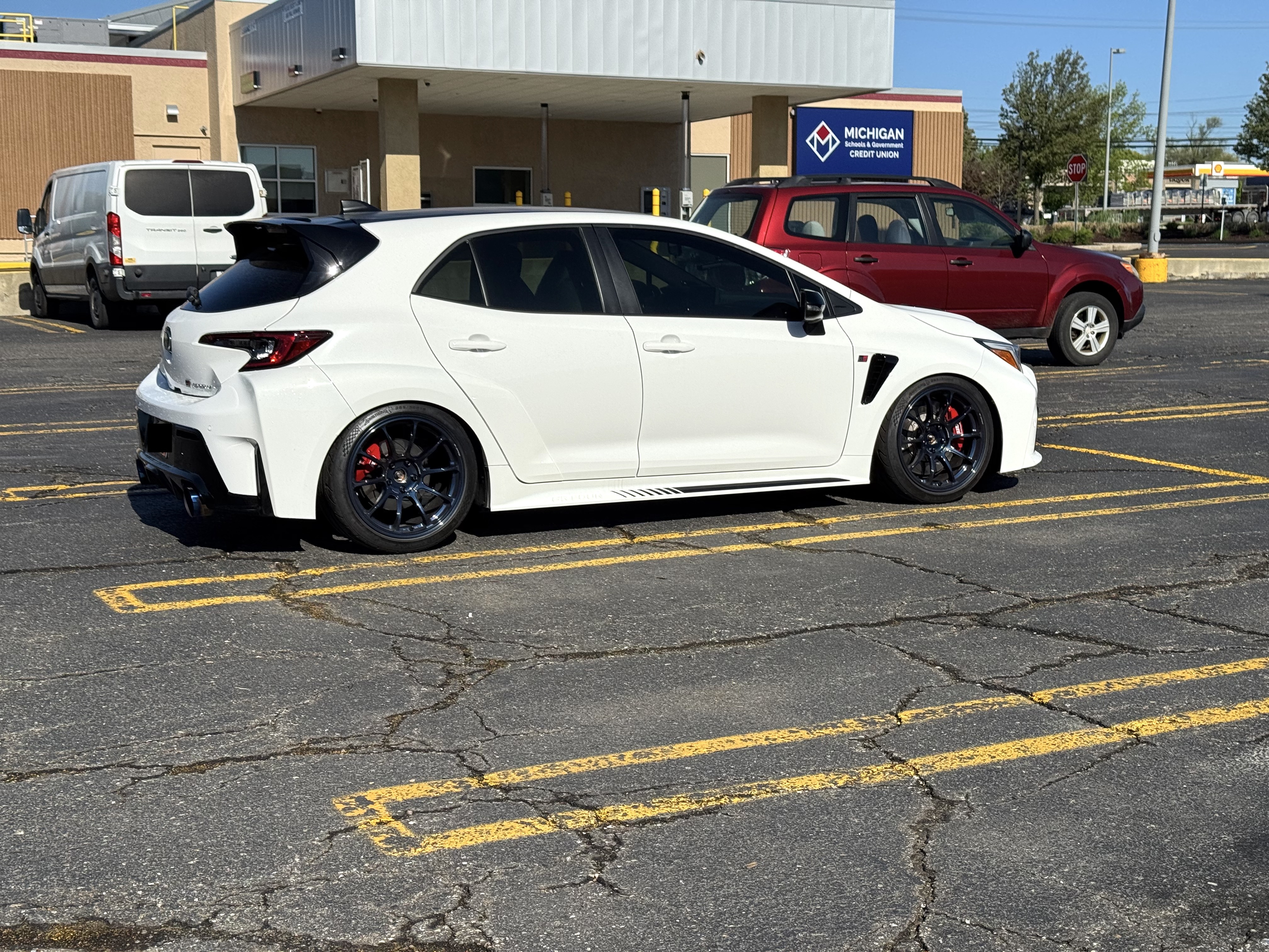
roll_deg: -0.5
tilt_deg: -7.7
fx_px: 1760
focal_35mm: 48
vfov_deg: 30.3
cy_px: 476
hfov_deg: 39.7
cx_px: 634
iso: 64
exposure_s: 1/10526
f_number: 1.78
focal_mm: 6.76
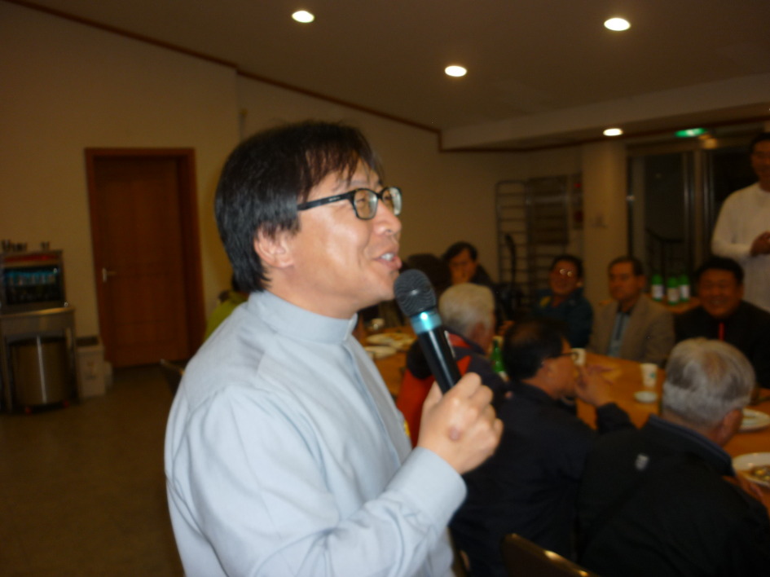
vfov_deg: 42.9
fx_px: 734
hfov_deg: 55.4
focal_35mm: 33
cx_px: 385
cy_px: 288
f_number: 2.8
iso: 80
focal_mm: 5.5
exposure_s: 1/30
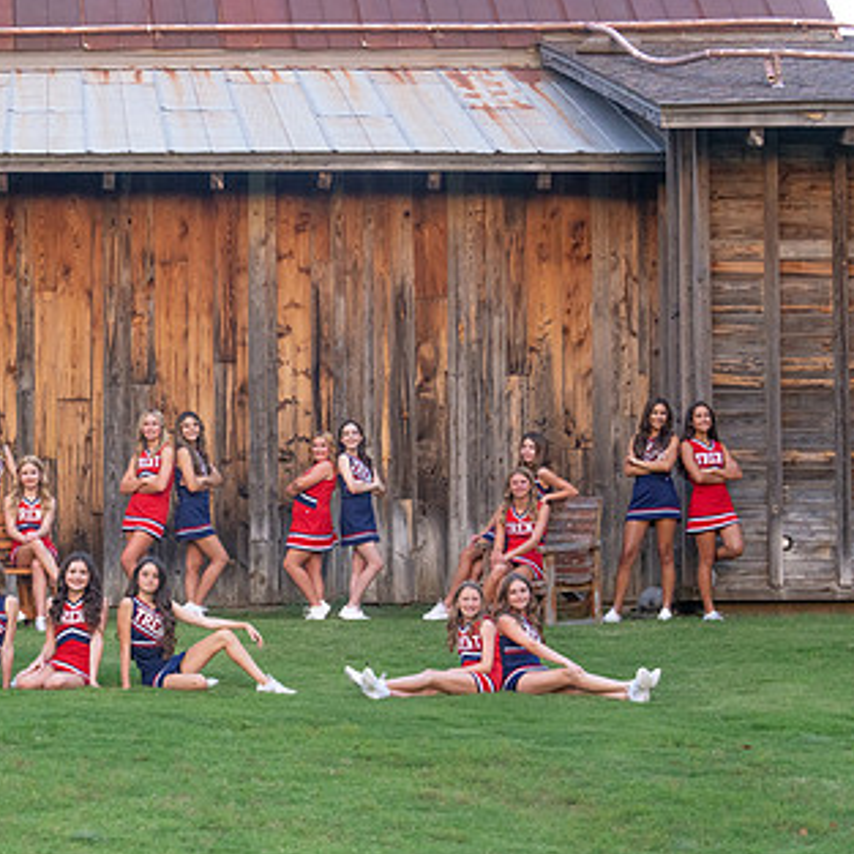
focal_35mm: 114
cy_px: 527
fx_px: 3182
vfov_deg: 15.3
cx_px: 49
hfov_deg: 15.1
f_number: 5
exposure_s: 1/320
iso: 1600
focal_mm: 70
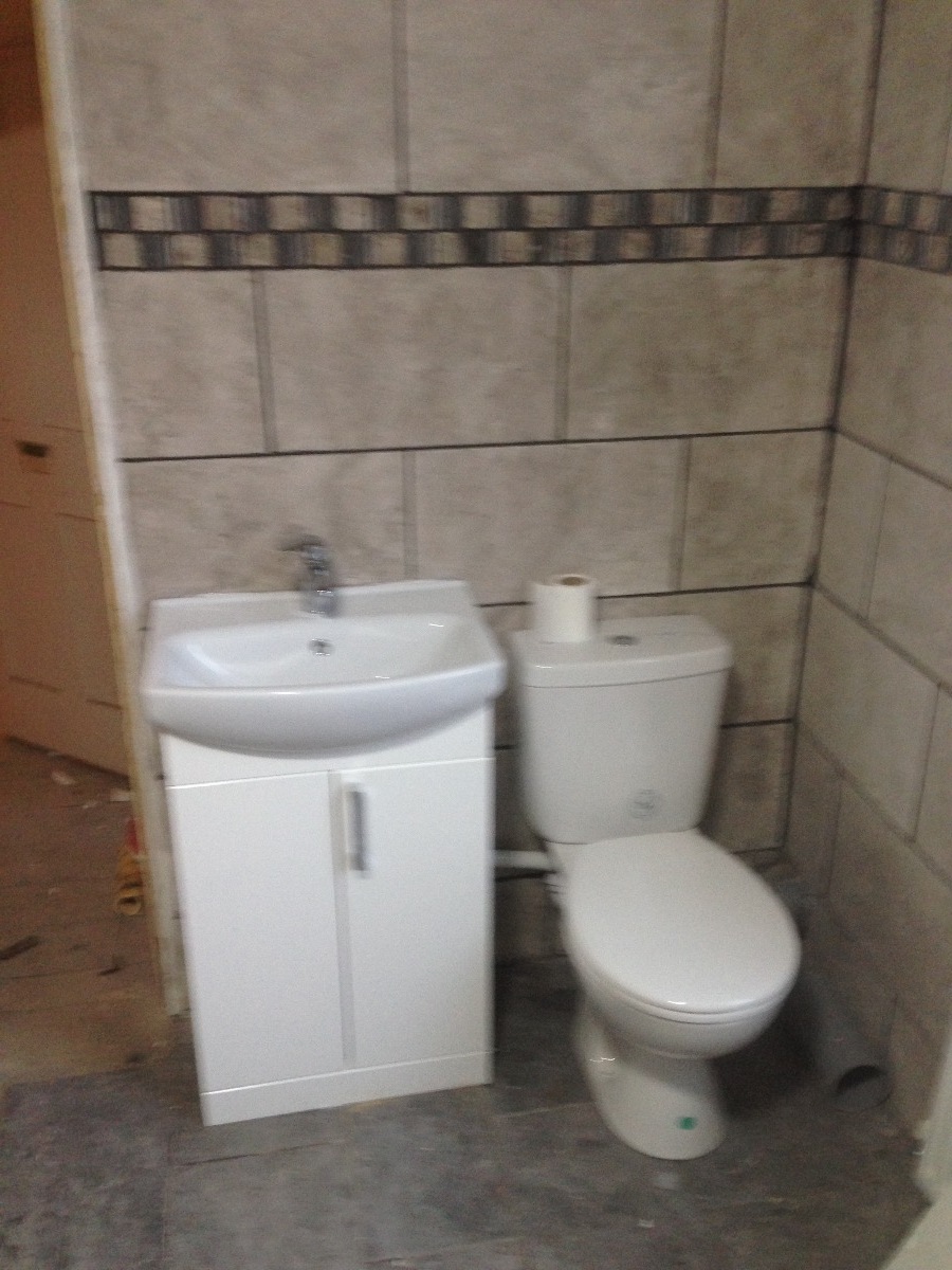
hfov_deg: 42.9
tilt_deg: -19.4
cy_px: 635
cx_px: 476
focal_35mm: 33
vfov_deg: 55.4
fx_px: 1210
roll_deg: -0.1
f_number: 2.4
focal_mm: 4.12
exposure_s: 1/20
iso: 200
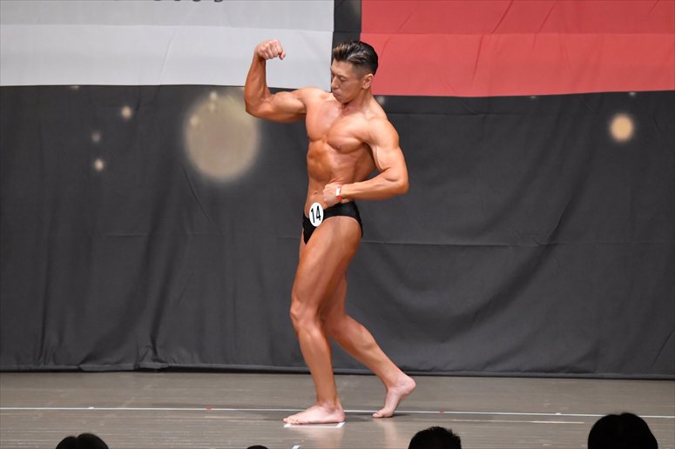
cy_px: 224
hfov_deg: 9.2
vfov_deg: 6.1
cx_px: 338
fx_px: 4217
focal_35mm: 225
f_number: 5.6
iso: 6400
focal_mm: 150
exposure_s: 1/400
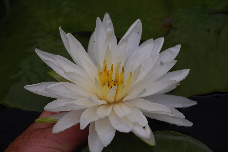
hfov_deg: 33.4
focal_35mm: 60
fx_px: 380
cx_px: 114
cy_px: 76
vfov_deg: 22.6
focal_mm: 40
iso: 200
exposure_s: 1/250
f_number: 8
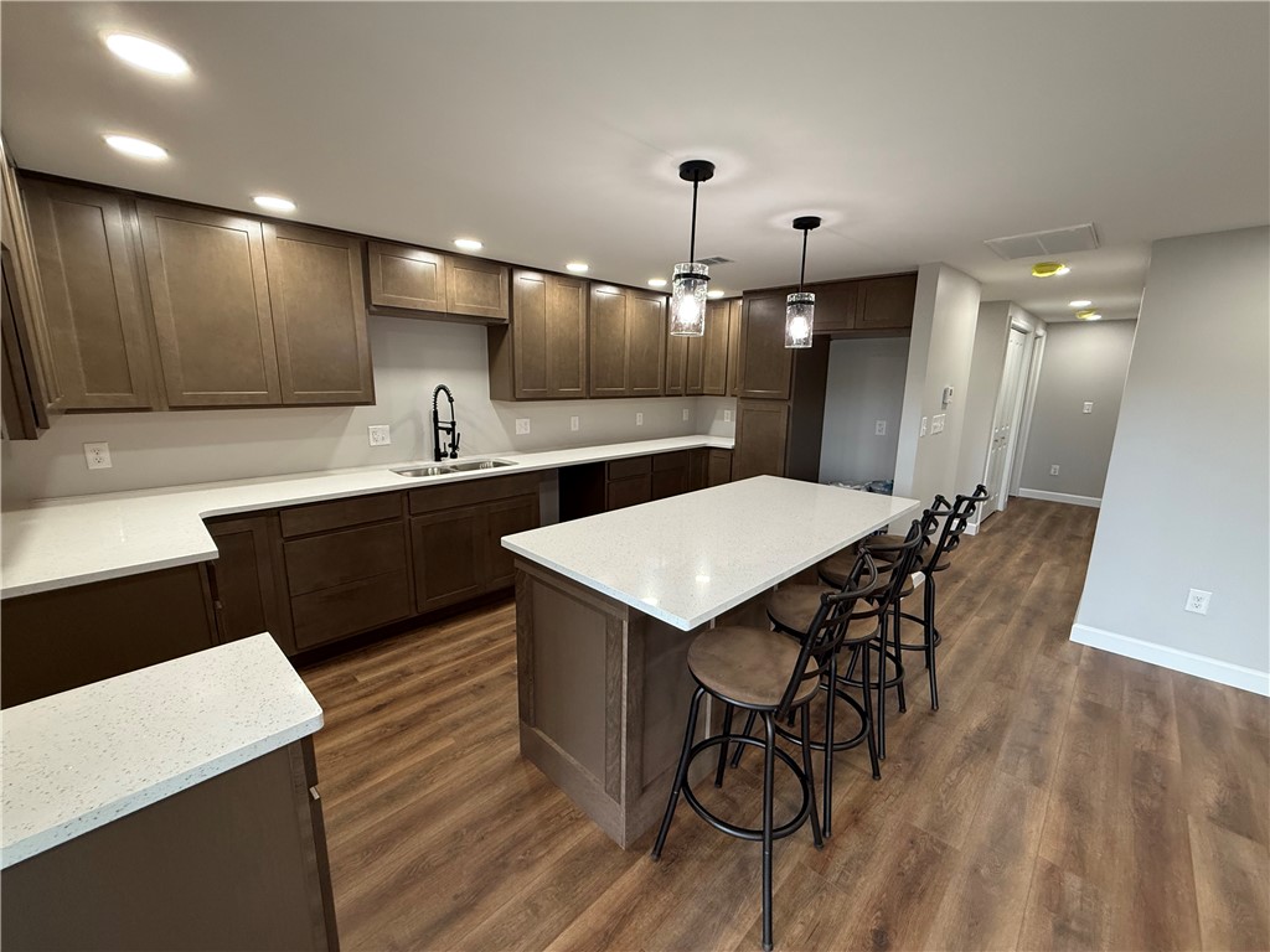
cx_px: 635
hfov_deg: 102.1
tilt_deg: -11.7
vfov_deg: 85.7
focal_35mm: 14
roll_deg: -1.1
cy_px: 476
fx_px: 514
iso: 250
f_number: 2.2
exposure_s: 1/120
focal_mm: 2.22
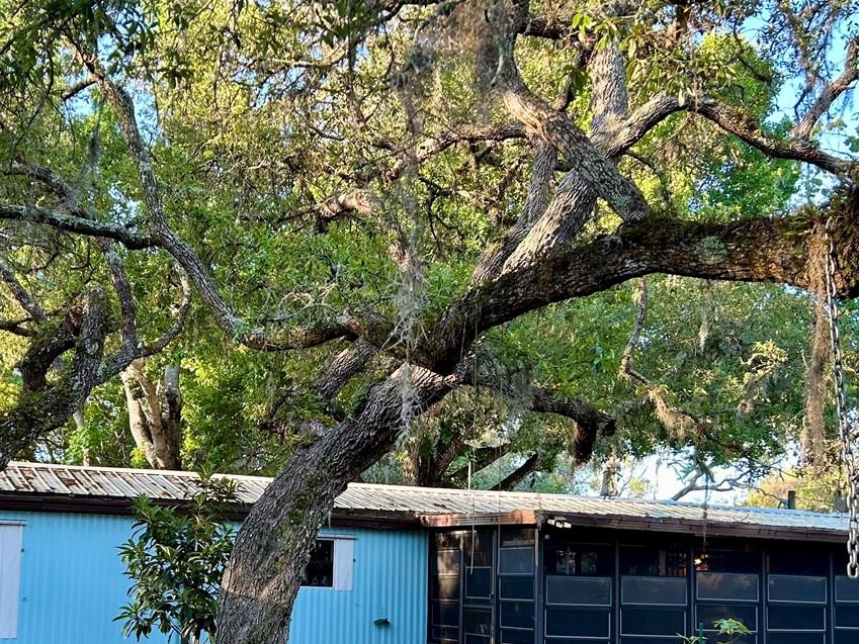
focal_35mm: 49
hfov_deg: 38.8
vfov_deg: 29.4
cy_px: 453
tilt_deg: +4.4
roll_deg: -1.2
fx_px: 1216
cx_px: 357
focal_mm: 5.7
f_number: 1.5
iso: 50
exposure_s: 1/147
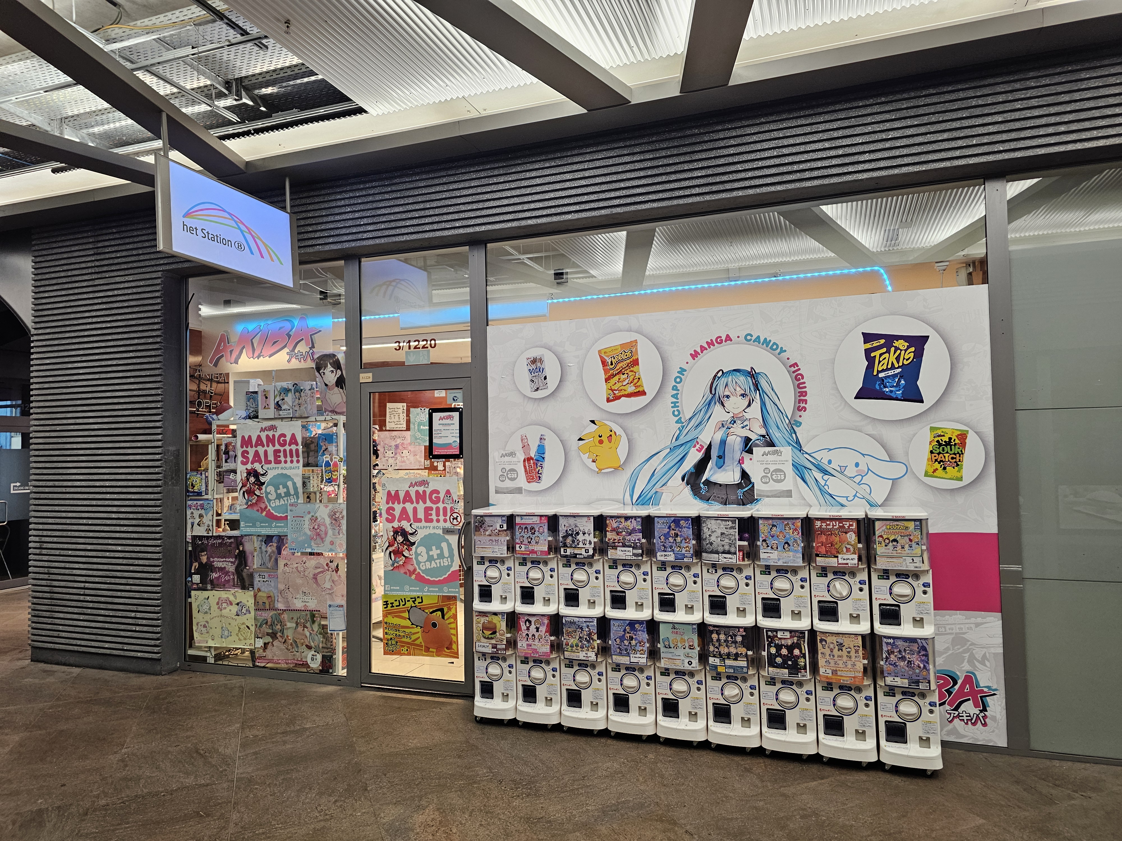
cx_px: 561
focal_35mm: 23
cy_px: 420
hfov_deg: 73.9
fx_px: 745
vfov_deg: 58.9
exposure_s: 1/100
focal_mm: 6.3
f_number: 1.7
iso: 160
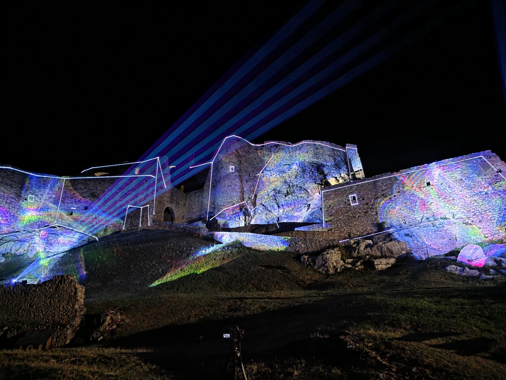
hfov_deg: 73.9
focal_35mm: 23
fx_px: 336
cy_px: 190
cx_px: 253
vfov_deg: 58.9
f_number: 1.7
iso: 2500
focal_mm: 6.3
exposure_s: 1/15
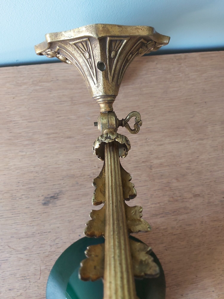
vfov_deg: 67.3
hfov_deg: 53.1
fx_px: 224
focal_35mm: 26
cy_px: 150
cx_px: 112
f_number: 1.7
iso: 200
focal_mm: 3.92
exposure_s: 1/50
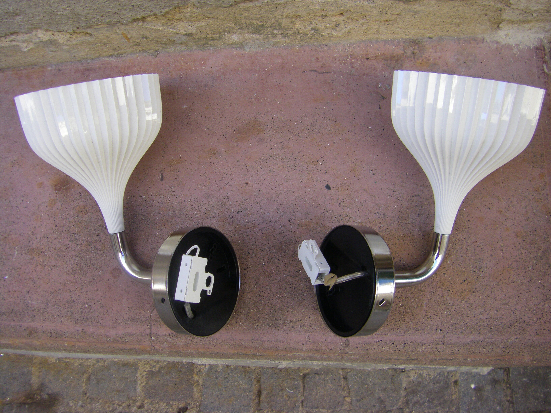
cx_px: 276
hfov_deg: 49.0
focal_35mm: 38
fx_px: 605
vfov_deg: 37.7
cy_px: 206
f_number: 3.5
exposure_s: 1/100
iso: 160
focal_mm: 6.3
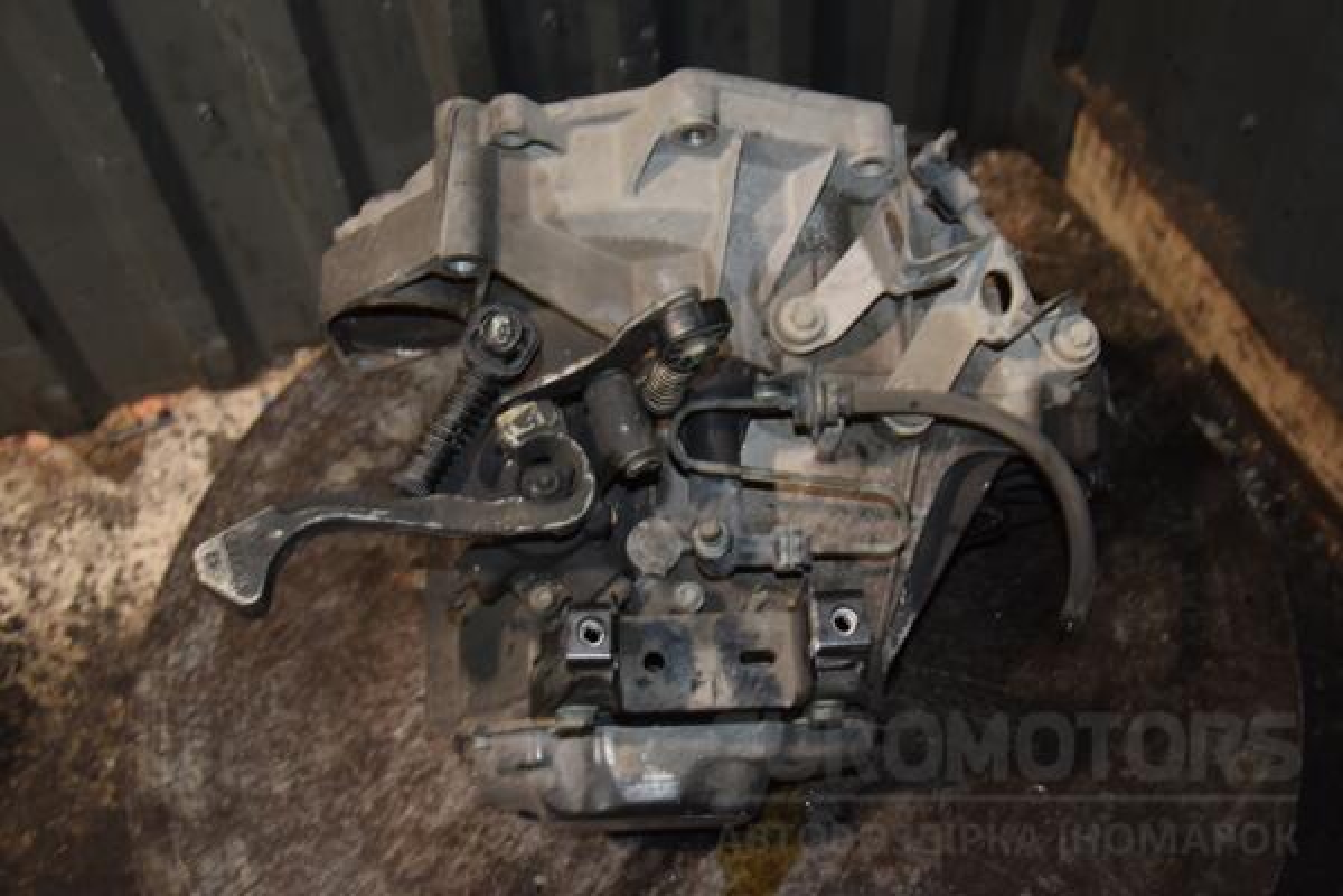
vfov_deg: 31.9
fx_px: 1567
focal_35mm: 42
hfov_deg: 46.4
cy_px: 448
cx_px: 672
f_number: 5
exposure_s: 1/60
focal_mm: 28
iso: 800
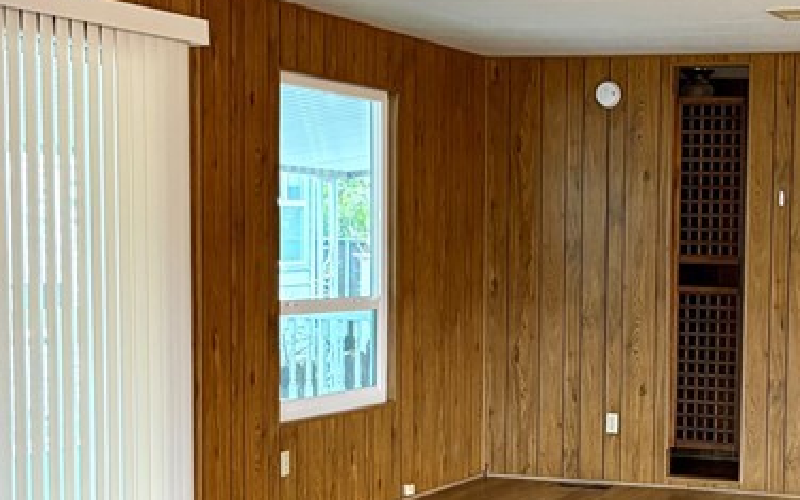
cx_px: 630
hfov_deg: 27.0
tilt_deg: -4.1
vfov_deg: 17.3
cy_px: 377
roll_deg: -1.1
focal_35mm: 75
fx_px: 1635
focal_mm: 5.96
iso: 400
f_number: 1.6
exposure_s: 1/40
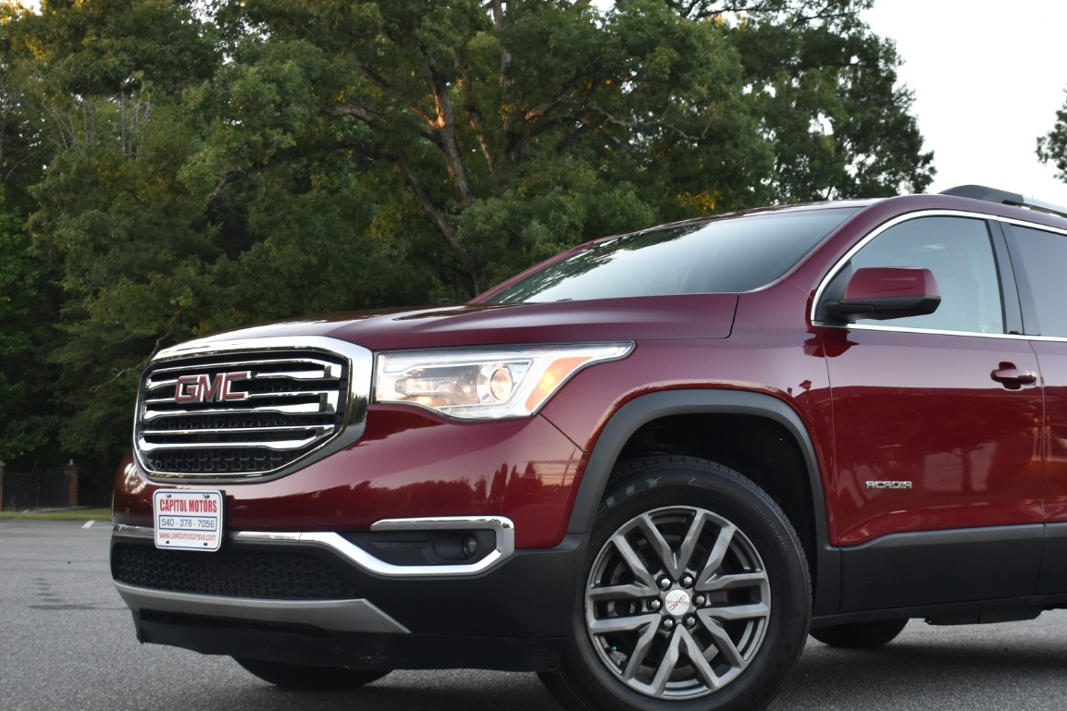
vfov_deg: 22.9
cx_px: 716
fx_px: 1749
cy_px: 447
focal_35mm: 59
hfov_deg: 33.6
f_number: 5
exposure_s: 1/125
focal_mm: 28
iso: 400
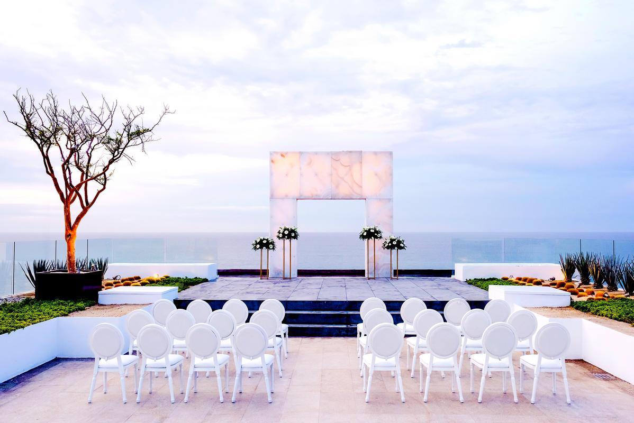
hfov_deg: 54.4
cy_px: 212
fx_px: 617
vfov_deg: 37.9
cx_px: 317
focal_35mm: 35
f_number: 5.6
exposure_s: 1/400
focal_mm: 35
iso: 800
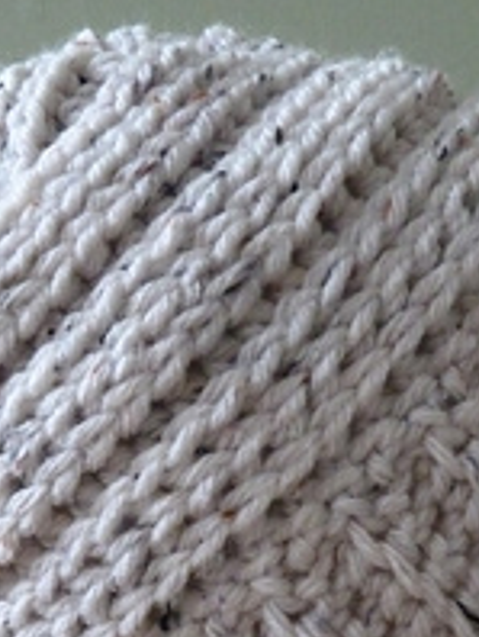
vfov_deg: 28.4
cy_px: 669
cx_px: 294
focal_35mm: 63
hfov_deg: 23.3
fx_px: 1160
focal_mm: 4.1
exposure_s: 1/15
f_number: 3.3
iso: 800
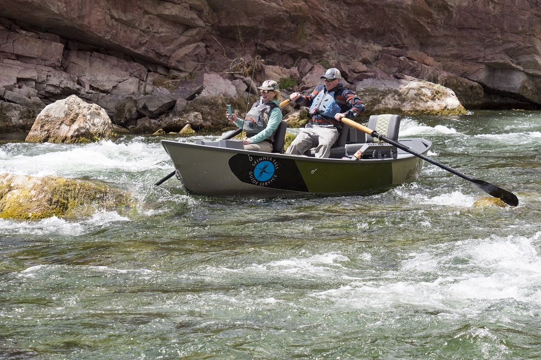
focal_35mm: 134
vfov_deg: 10.2
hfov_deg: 15.3
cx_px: 271
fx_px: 2014
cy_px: 172
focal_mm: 64
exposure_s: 1/1000
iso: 400
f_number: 5.6
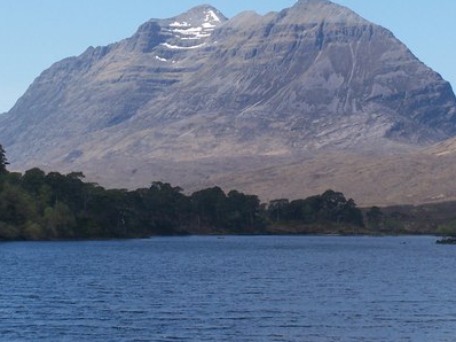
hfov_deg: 14.9
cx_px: 235
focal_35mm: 132
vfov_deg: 11.2
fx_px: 1738
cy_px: 91
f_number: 4.5
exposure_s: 1/500
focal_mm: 13.7
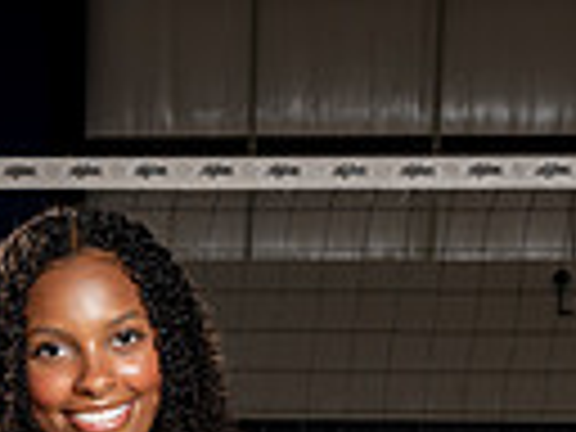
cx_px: 104
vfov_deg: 9.2
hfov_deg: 13.5
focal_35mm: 145
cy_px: 1008
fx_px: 2413
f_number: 8
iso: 100
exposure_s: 1/250
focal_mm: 43
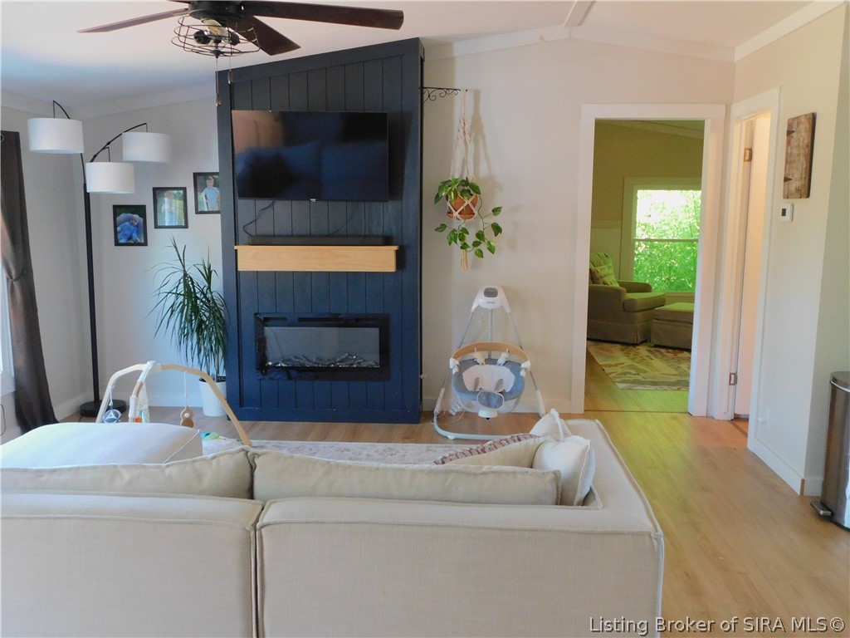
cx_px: 425
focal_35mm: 30
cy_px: 319
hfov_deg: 60.0
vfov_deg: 46.8
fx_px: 737
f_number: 3.2
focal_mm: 5.3
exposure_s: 1/25
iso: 400
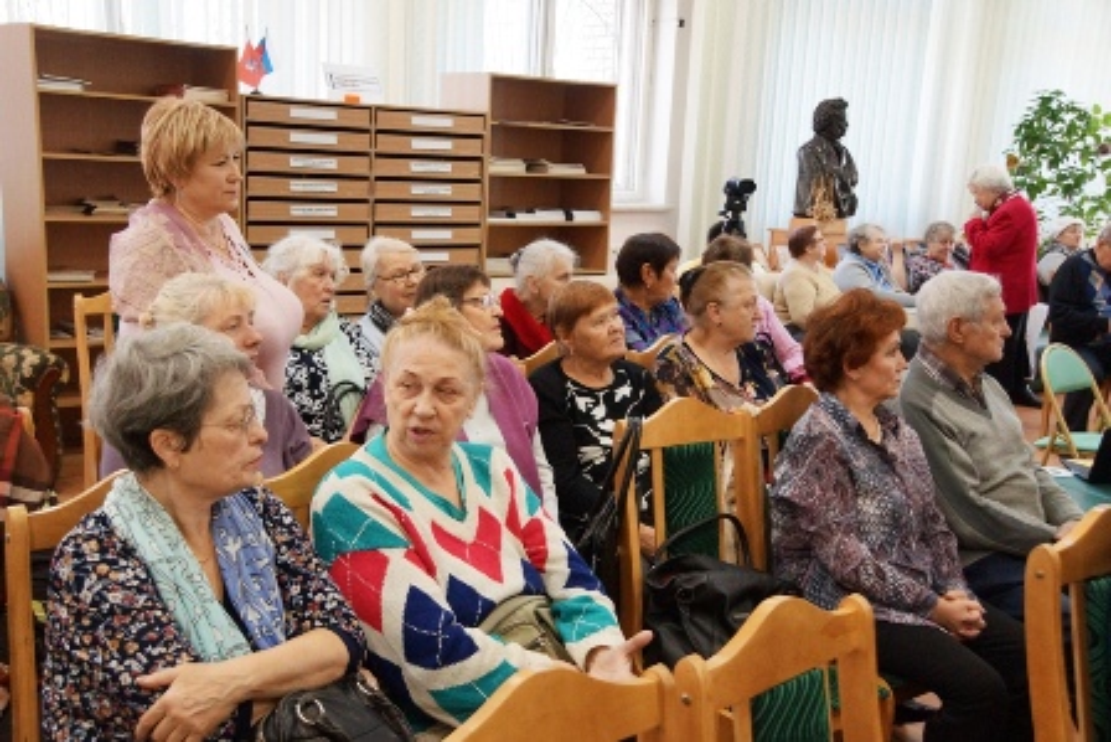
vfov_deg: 31.9
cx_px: 556
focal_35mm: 42
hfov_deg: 46.4
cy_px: 371
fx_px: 1297
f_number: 5
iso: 2000
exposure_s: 1/100
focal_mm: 28
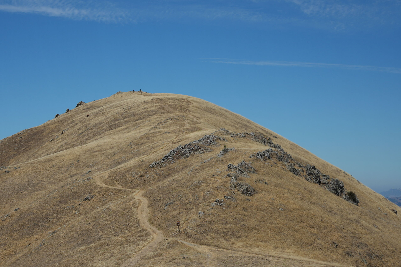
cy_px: 156
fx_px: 947
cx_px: 158
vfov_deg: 16.1
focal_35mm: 85
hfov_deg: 23.9
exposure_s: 1/2500
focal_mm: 50
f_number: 4.5
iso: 160
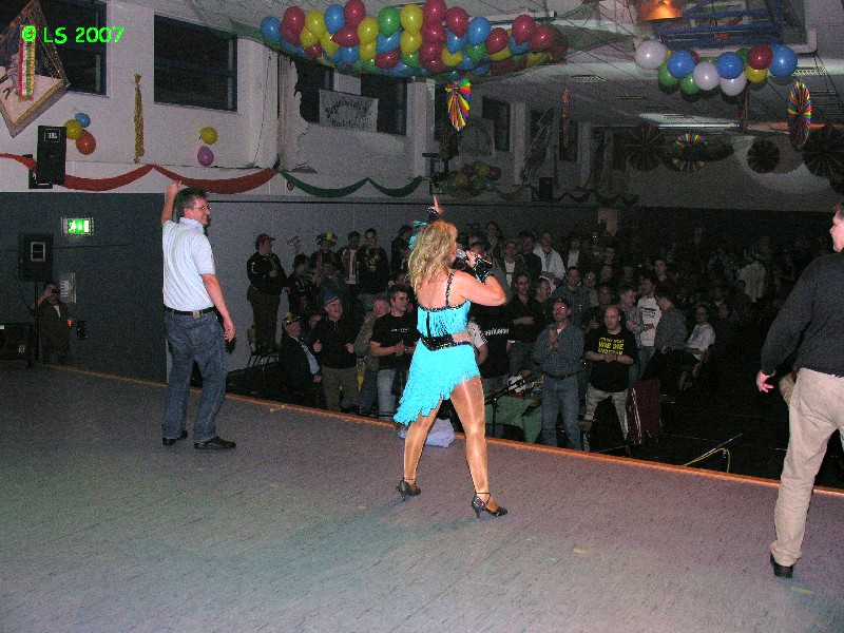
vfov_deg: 40.7
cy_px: 316
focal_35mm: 35
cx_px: 422
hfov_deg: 52.6
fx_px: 853
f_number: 4
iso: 200
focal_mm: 8.9
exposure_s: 1/60.1
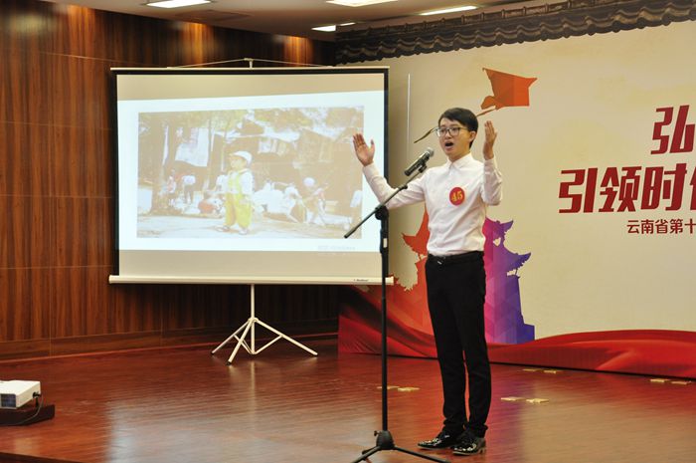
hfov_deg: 26.0
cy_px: 232
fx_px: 1506
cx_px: 348
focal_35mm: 78
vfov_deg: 17.5
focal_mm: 52
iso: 800
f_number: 5
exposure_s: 1/40
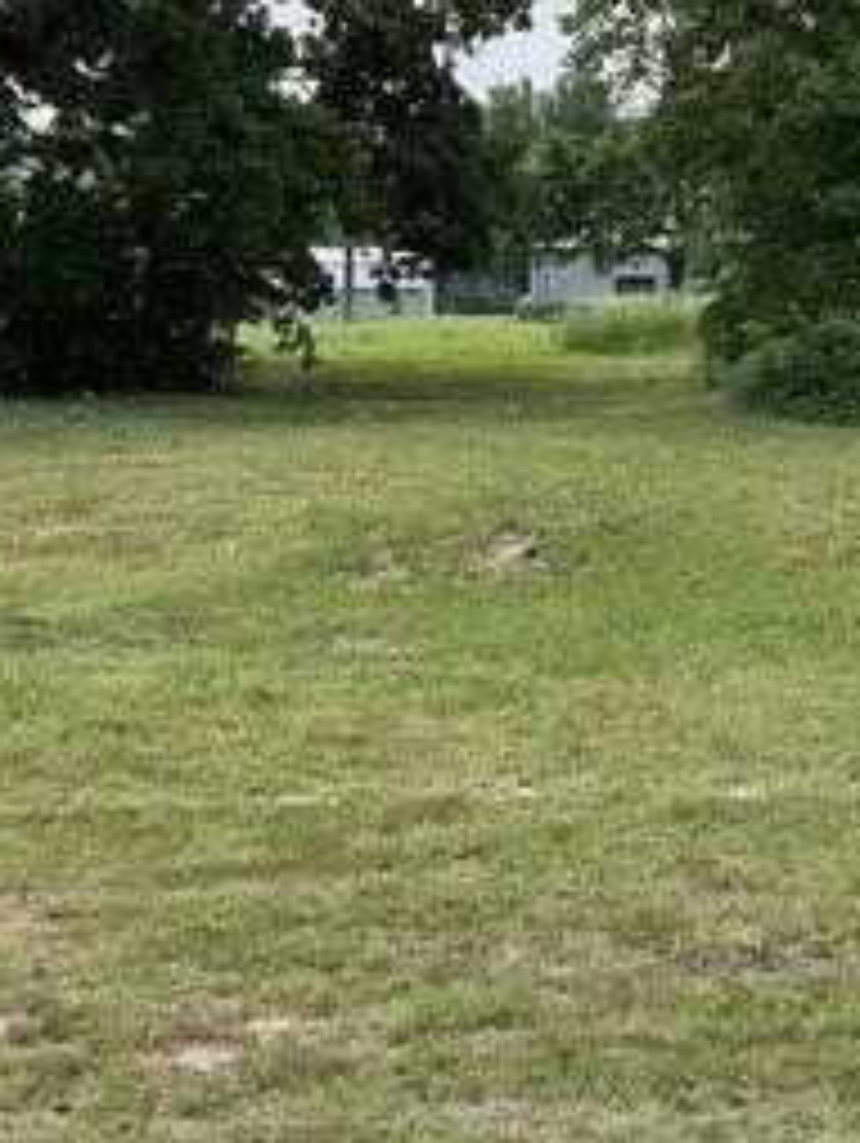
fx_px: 2414
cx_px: 675
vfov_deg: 26.2
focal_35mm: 73
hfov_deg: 20.0
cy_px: 248
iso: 16
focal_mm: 3
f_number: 1.8
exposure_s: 1/1279
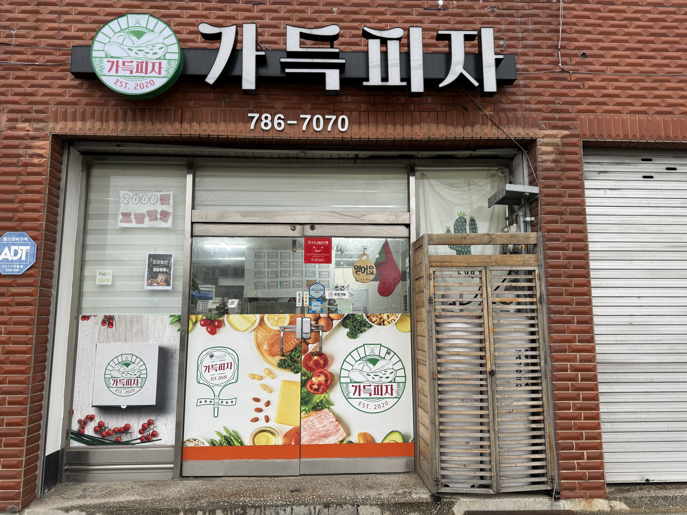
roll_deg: +0.3
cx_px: 344
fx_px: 476
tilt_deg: +7.8
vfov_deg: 56.8
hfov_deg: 71.6
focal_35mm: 24
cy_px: 258
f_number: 1.78
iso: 64
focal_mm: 6.86
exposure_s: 1/146
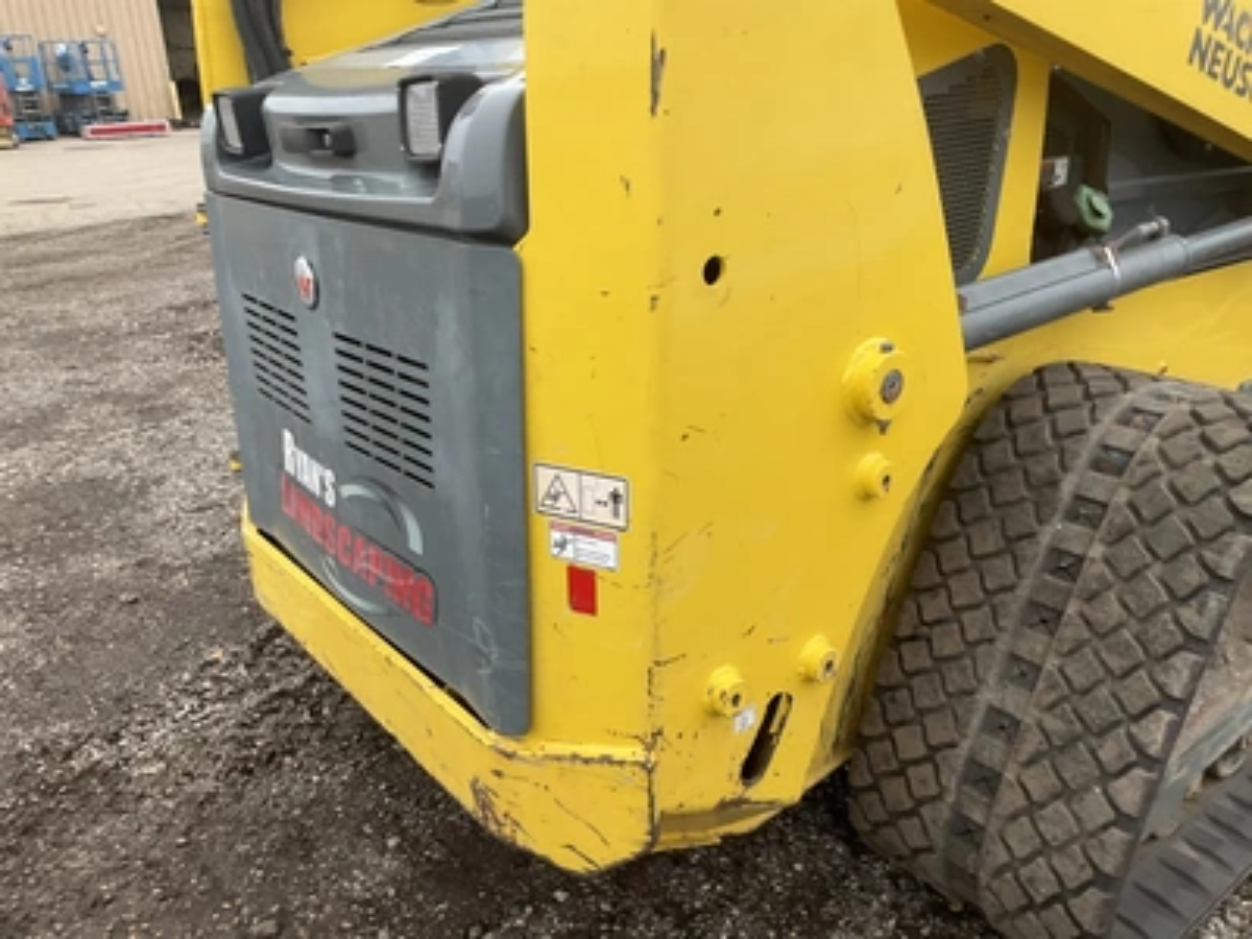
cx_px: 626
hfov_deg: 61.7
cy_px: 470
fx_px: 1049
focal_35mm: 29
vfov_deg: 48.2
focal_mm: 3
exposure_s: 1/122
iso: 50
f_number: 1.8
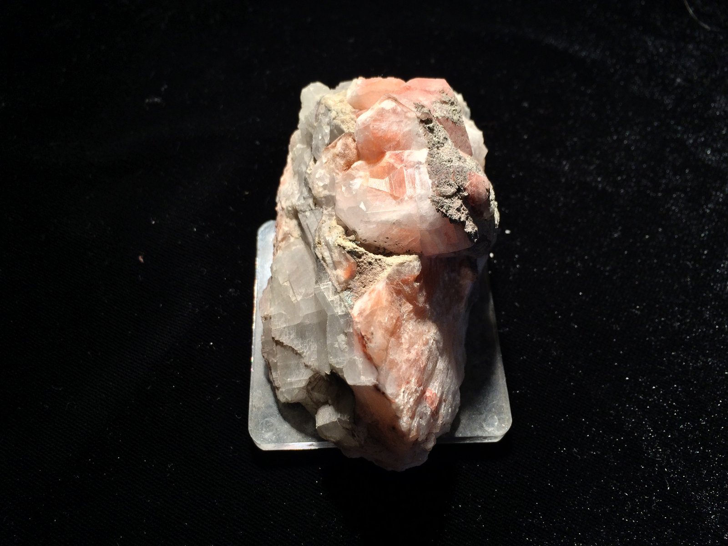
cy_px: 273
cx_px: 364
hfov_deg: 61.7
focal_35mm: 29
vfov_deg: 48.2
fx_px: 610
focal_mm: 4.15
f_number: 2.2
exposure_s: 1/120
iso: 40
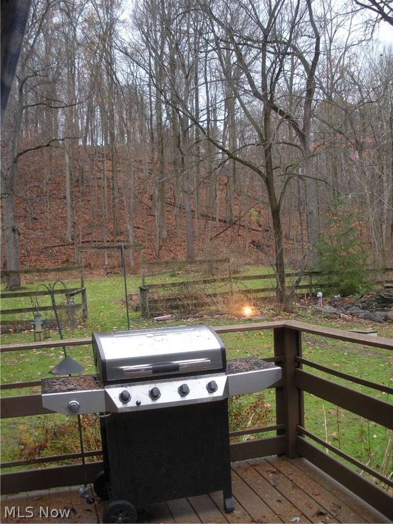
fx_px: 545
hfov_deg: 39.7
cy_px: 262
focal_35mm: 36
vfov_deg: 51.4
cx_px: 196
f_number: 3.5
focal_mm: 6.3
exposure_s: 1/59.1
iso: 126
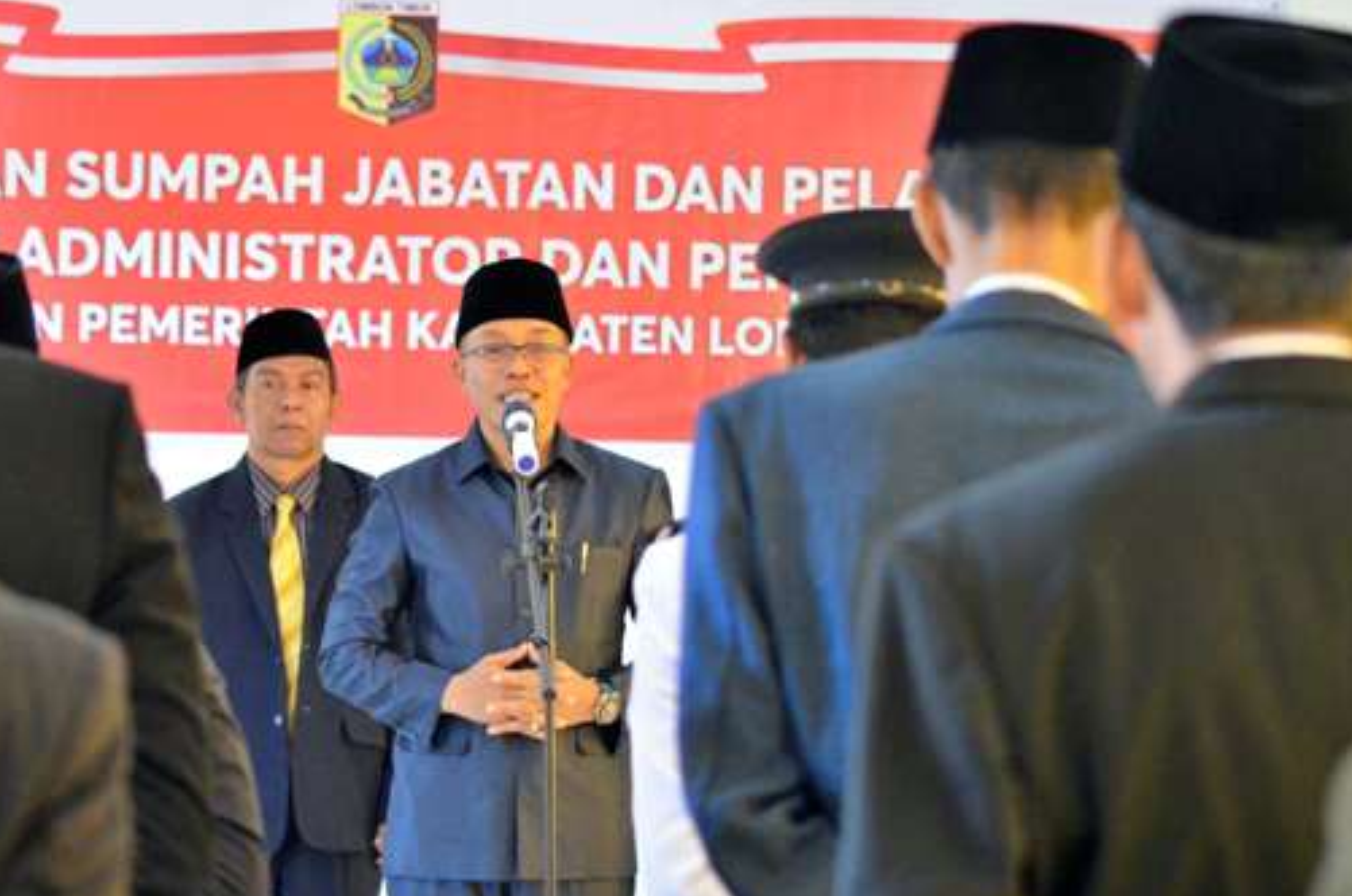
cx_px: 505
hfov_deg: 15.3
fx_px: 5023
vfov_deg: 10.2
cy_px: 418
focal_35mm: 134
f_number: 4
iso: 3200
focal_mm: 70
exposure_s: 1/30
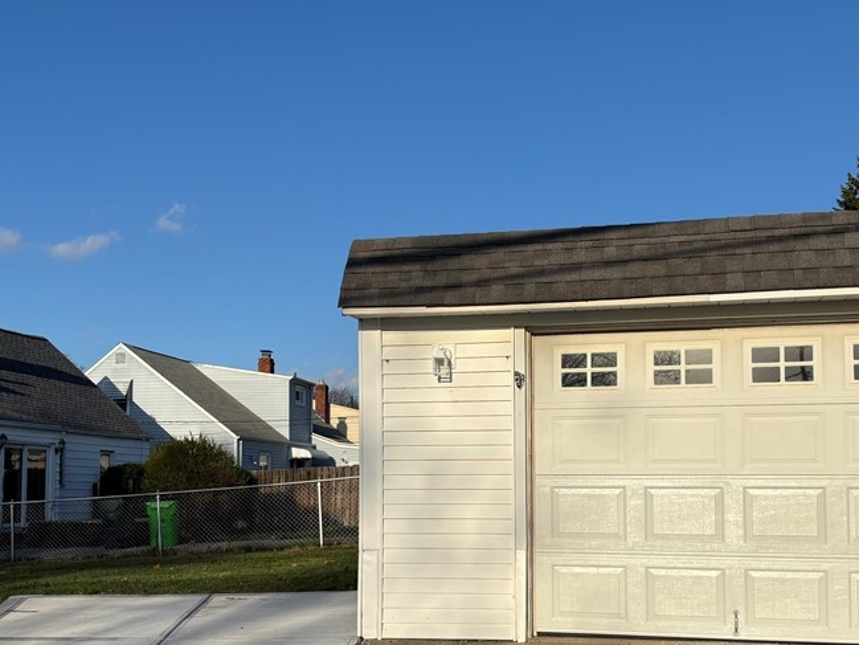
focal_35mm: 41
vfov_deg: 34.8
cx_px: 474
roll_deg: -0.6
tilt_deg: +2.9
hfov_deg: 45.7
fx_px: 1018
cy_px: 425
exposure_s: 1/7194
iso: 50
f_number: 1.6
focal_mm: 5.96
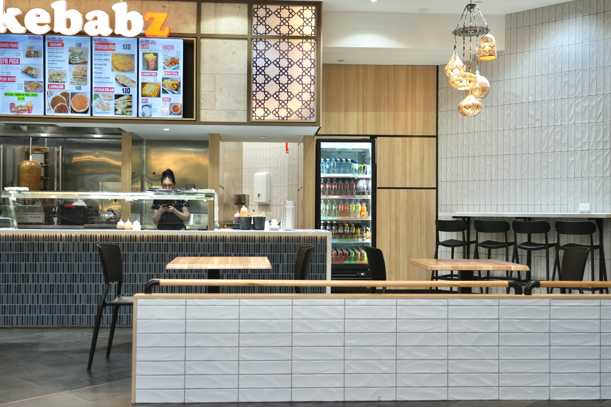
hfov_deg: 50.7
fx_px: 645
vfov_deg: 35.0
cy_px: 206
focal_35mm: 38
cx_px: 310
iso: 200
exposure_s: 1/40
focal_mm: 37
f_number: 4
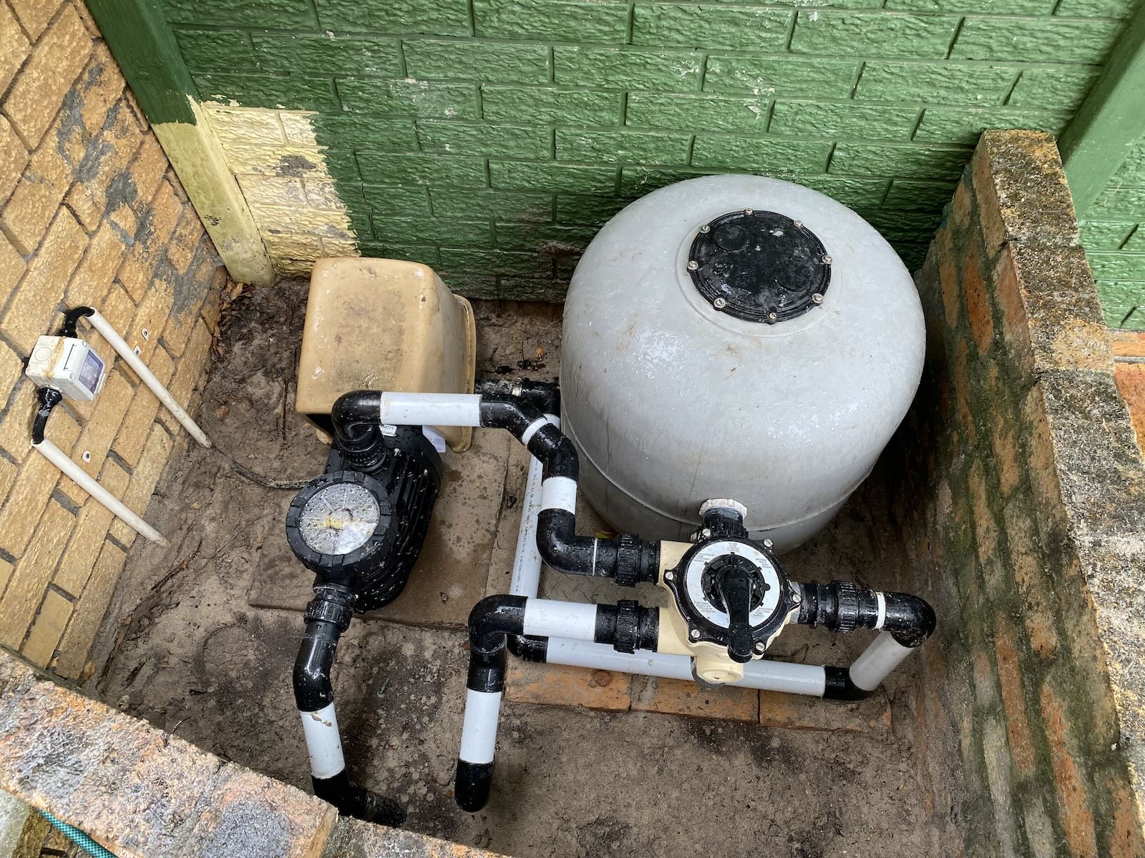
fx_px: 860
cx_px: 572
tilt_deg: -60.2
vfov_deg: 53.1
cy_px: 429
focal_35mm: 26
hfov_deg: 67.3
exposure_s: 1/121
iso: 100
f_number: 1.8
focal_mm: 4.25
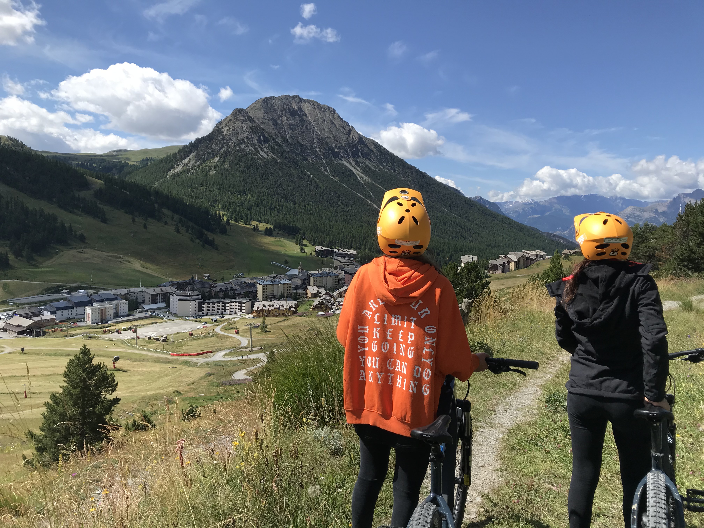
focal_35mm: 28
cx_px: 352
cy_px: 264
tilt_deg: -5.7
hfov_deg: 63.4
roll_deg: -0.7
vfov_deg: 49.7
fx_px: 569
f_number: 1.8
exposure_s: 1/2179
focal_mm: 3.99
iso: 20
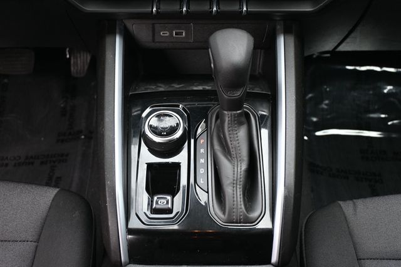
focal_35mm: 47
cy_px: 134
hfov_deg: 41.7
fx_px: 526
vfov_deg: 28.5
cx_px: 200
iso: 900
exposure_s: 1/125
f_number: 5
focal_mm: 31.5
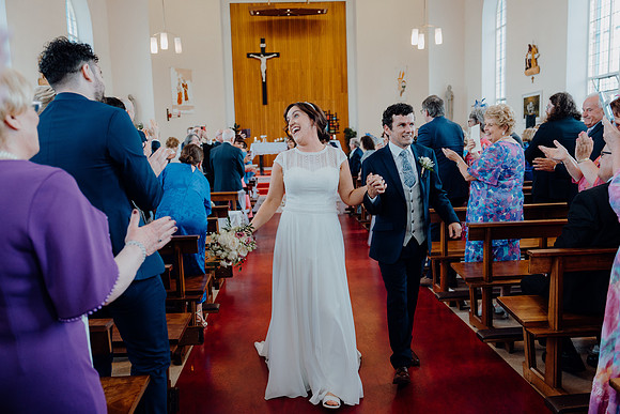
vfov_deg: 43.6
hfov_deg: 61.9
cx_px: 310
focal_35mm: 30
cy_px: 207
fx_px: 517
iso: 640
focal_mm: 30
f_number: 2.8
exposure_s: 1/200
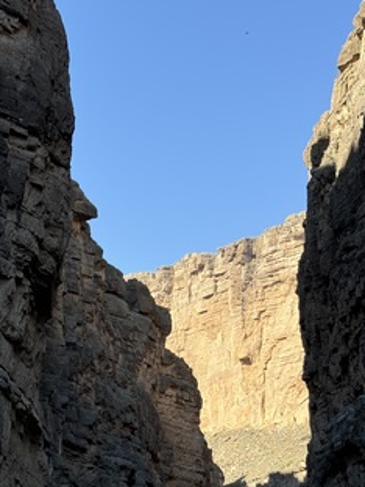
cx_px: 193
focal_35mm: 80
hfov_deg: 18.4
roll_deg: +1.7
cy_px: 378
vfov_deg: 24.1
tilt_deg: +9.6
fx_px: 1125
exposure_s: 1/1923
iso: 64
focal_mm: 6.76
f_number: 1.78
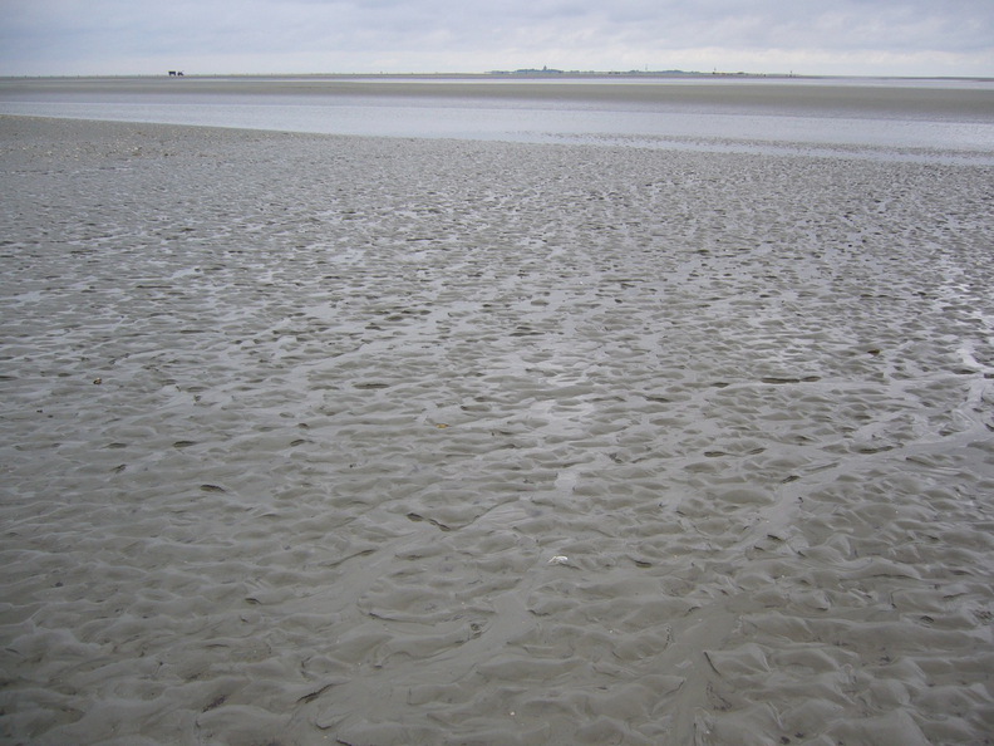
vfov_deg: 40.7
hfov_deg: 52.6
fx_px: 1005
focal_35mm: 35
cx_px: 497
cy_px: 373
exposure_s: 1/400
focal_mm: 5.8
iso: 80
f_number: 2.8
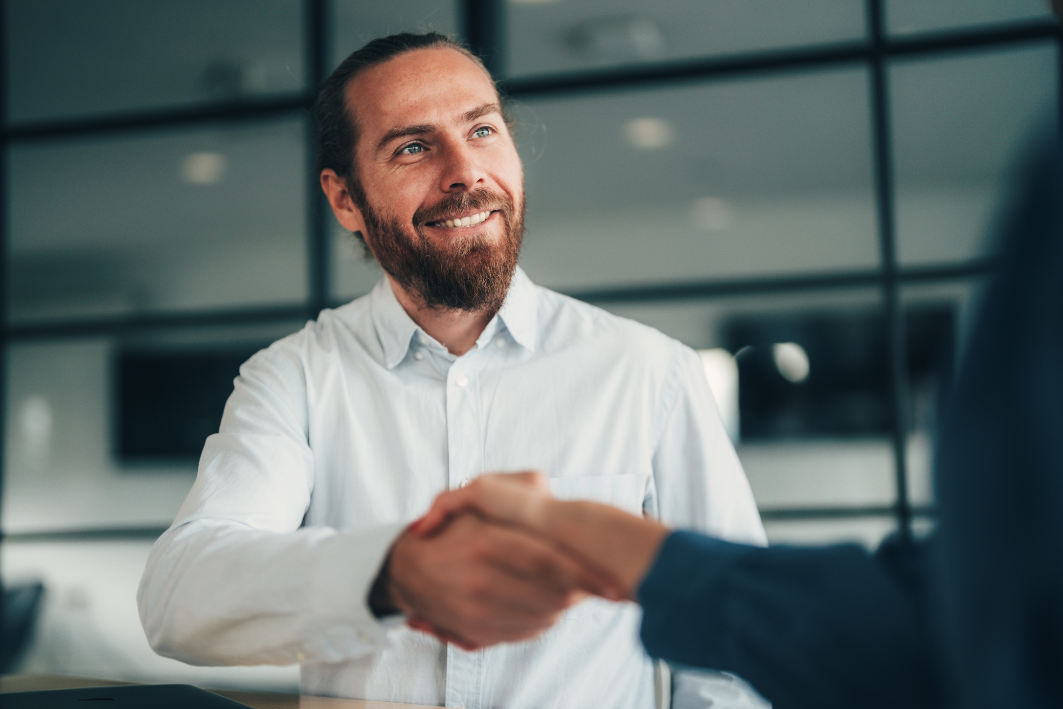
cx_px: 537
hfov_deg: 38.9
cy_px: 357
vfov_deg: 26.5
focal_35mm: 51
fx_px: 1506
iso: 200
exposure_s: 1/400
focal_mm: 50
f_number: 1.2
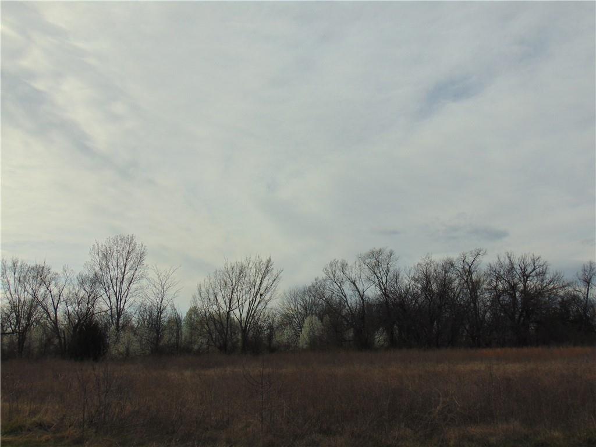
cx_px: 298
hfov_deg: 44.8
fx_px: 723
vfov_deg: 34.3
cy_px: 224
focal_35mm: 42
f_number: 8.7
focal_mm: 7.6
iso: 80
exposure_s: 1/500
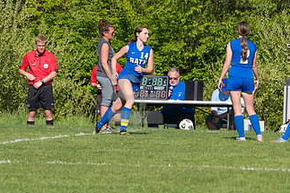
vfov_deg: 2.6
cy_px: 100
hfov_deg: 3.8
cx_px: 136
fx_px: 4331
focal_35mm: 538
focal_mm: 200
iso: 250
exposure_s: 1/1600
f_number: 5.6
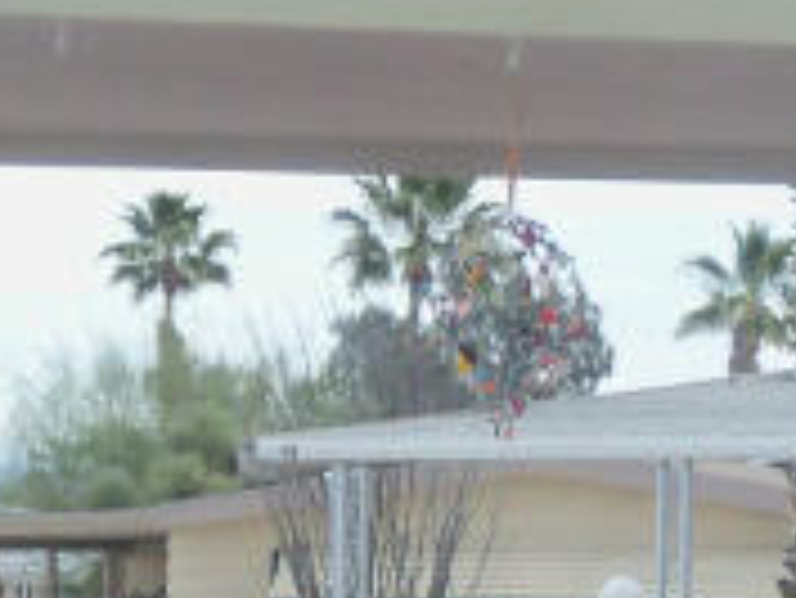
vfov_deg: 5.2
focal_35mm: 286
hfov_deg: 6.9
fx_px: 6581
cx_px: 315
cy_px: 940
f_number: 3.6
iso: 80
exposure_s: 1/250
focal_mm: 14
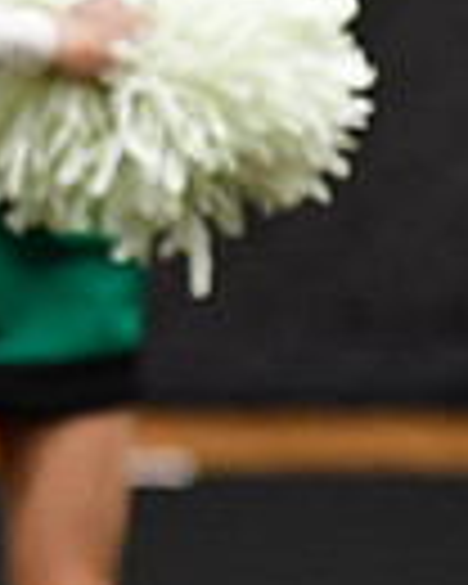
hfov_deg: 1.3
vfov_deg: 1.6
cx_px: -806
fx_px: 20690
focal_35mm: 1195
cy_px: -61
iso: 4000
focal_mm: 190
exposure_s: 1/500
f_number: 3.5
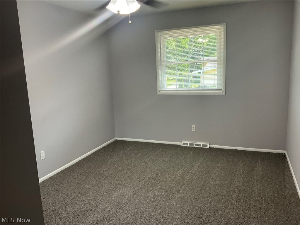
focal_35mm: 28
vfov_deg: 49.7
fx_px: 243
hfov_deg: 63.4
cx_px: 150
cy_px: 112
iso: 40
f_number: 1.8
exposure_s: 1/60
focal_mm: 3
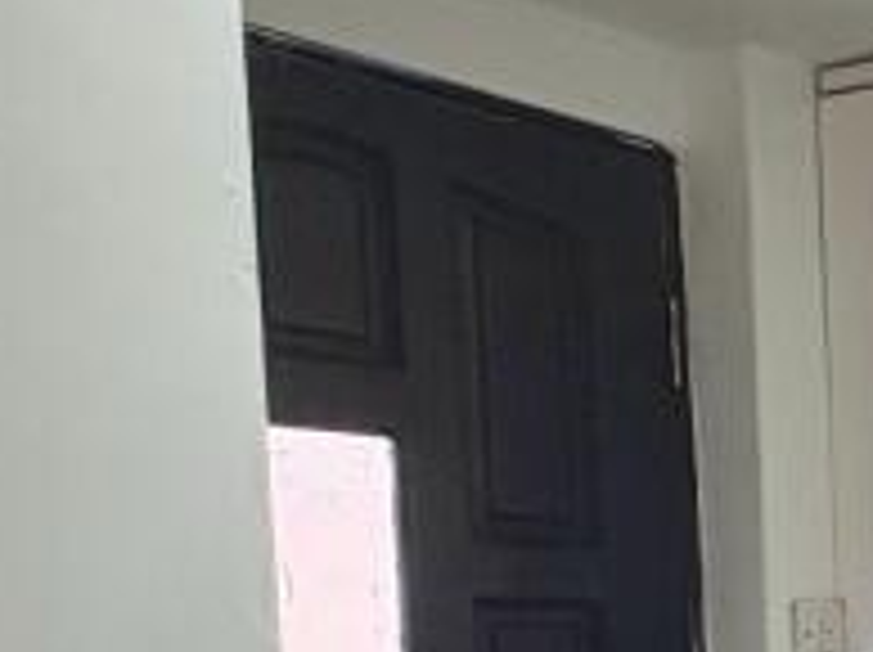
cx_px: 1624
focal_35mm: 74
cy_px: 814
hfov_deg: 19.1
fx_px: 1864
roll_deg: +1.1
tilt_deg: -2.7
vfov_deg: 18.6
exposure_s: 1/100
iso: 200
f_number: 2.2
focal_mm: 2.22
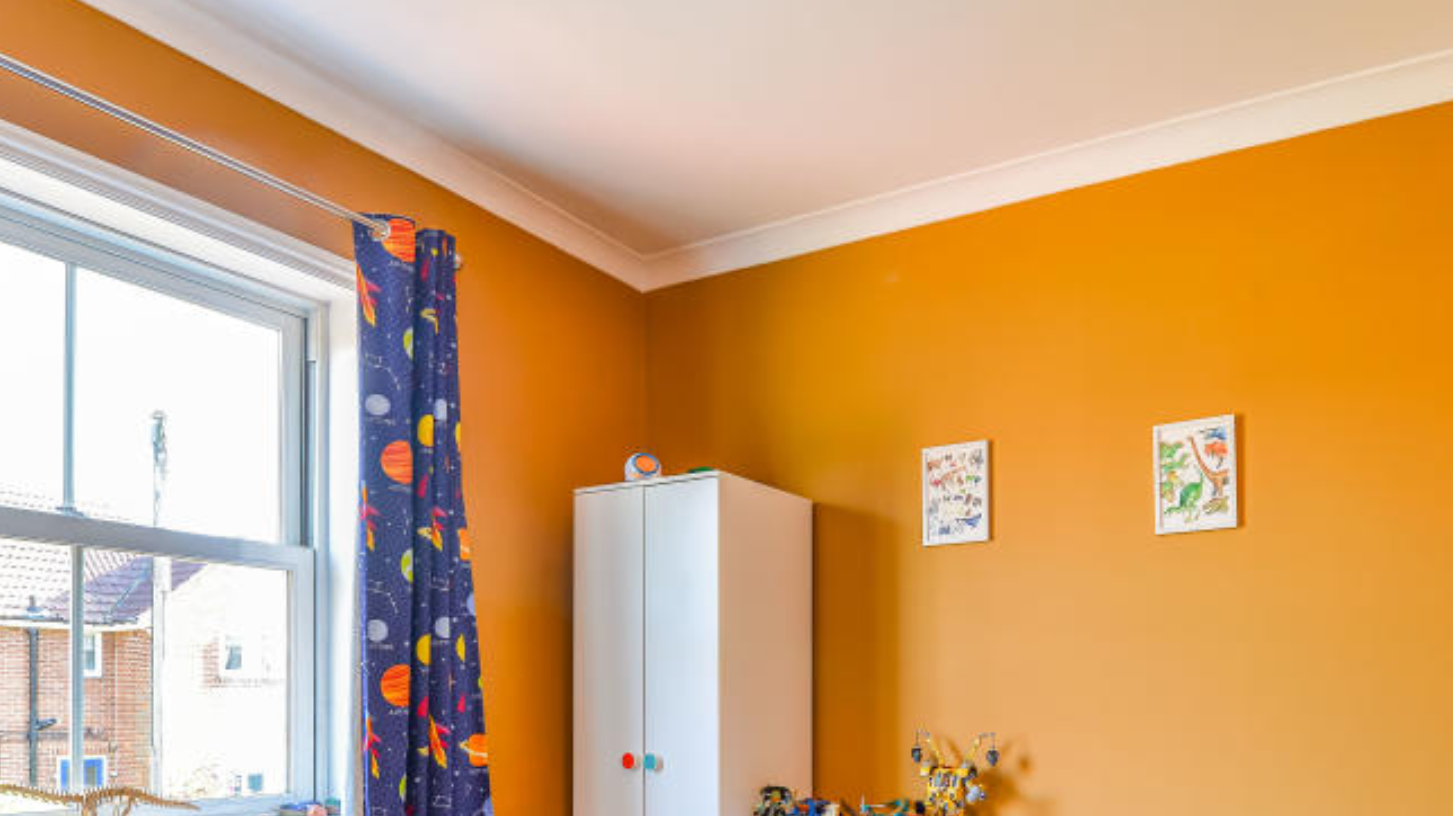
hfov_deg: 72.5
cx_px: 930
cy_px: 710
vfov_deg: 42.7
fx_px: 963
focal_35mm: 25
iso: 200
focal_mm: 15
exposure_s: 1/10
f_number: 9
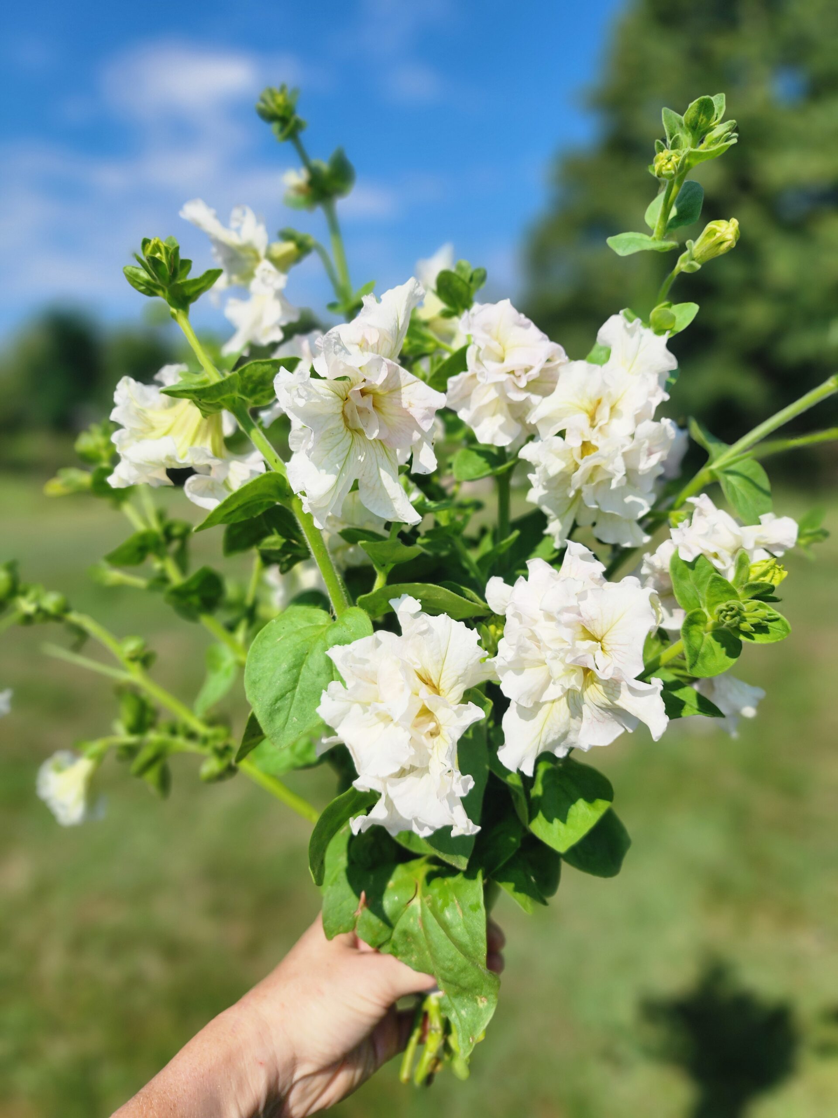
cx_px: 419
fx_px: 742
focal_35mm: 23
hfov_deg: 58.9
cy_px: 559
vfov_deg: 73.9
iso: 12
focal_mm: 6.4
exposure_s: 1/2038
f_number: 1.8
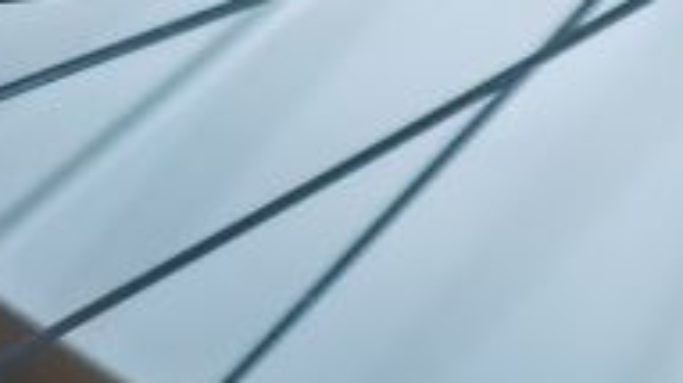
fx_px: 2786
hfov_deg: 11.4
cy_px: 25
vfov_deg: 7.8
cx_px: 1677
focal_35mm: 154
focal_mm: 7.62
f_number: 1.6
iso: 640
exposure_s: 1/50
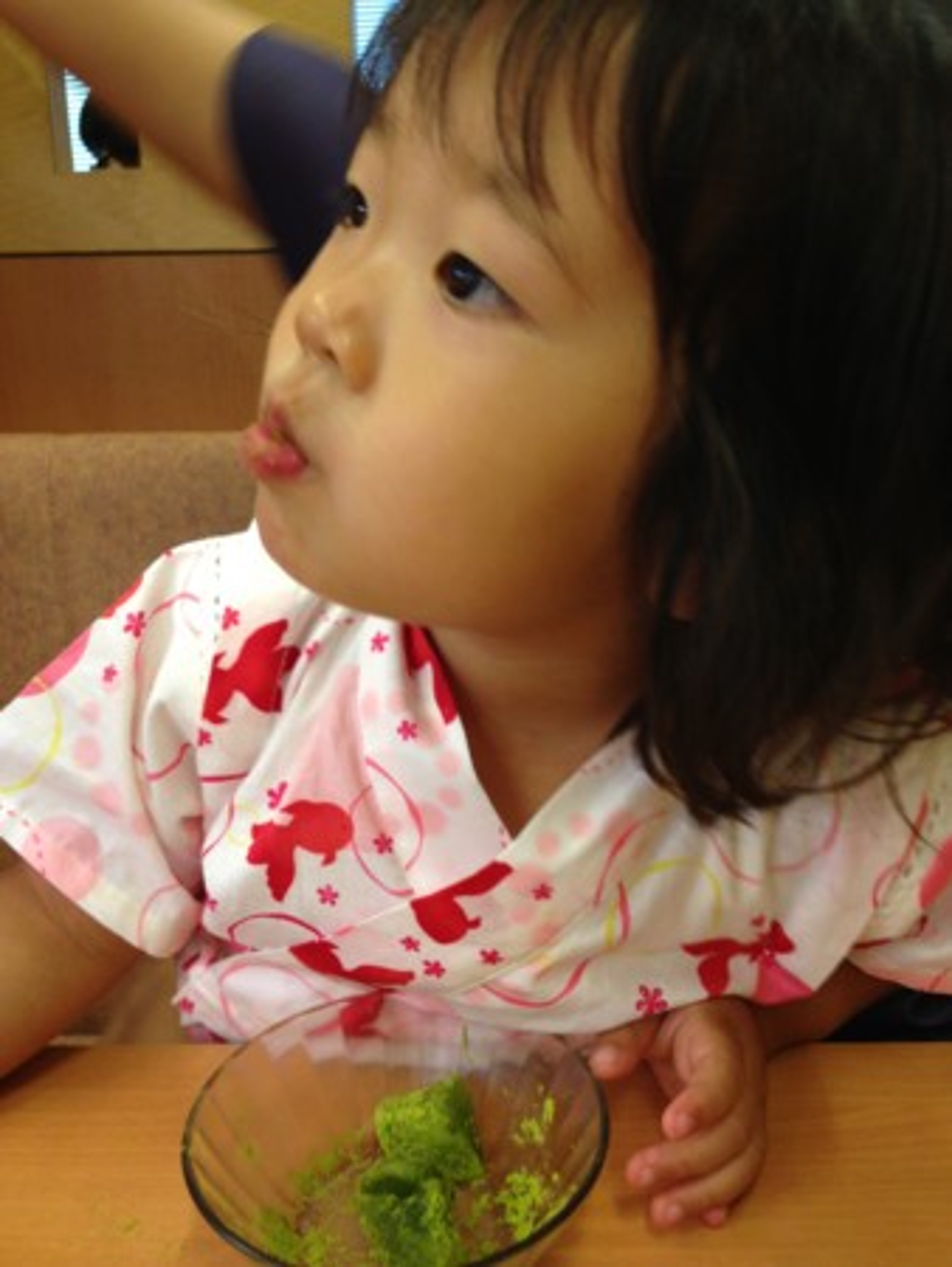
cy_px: 634
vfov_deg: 55.3
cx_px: 476
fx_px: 1209
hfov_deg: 43.0
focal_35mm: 33
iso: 80
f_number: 2.4
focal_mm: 4.13
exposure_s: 1/20
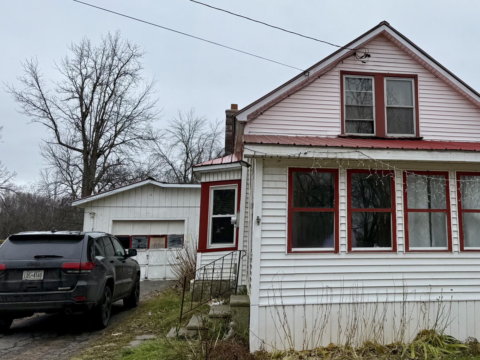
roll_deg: +1.6
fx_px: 499
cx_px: 349
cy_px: 161
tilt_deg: +8.1
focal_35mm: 36
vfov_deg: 39.6
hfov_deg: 49.7
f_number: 1.78
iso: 80
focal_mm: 6.76
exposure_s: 1/1337
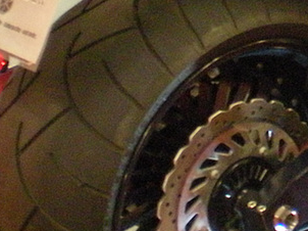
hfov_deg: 14.4
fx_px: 1147
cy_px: -98
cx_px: 446
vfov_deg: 11.1
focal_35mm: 129
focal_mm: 6.3
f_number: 3.1
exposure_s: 1/8
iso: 644
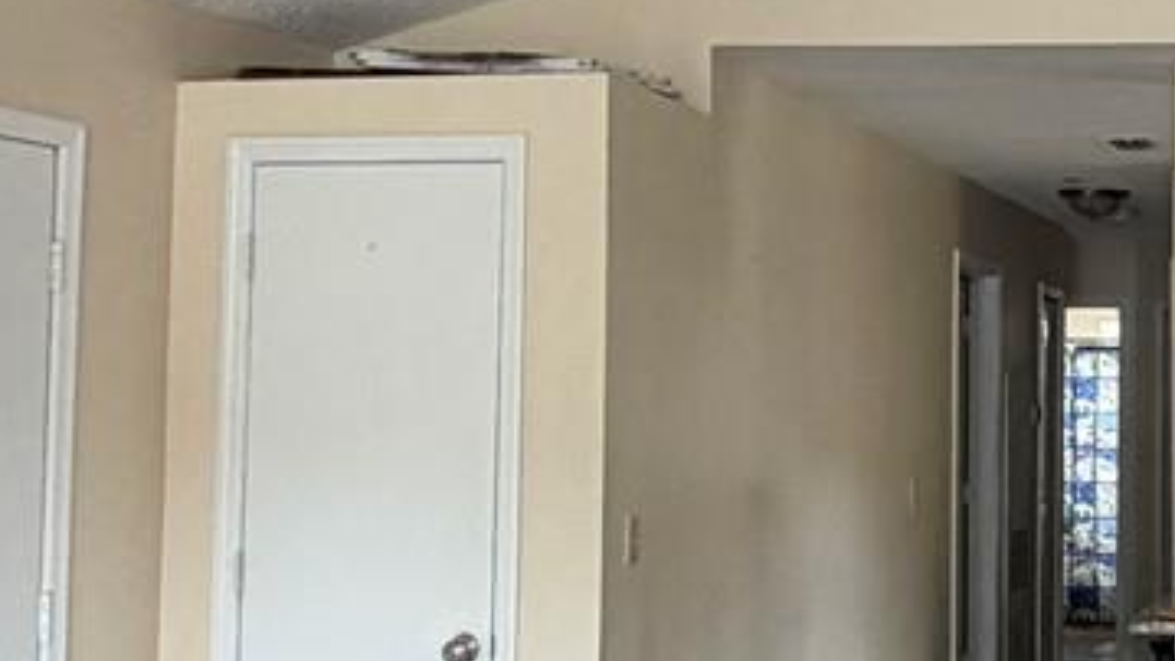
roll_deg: +0.6
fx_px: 2119
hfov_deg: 28.7
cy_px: 268
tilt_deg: +3.8
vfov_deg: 17.7
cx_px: 1221
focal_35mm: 68
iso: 250
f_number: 2.2
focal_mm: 2.22
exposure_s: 1/121
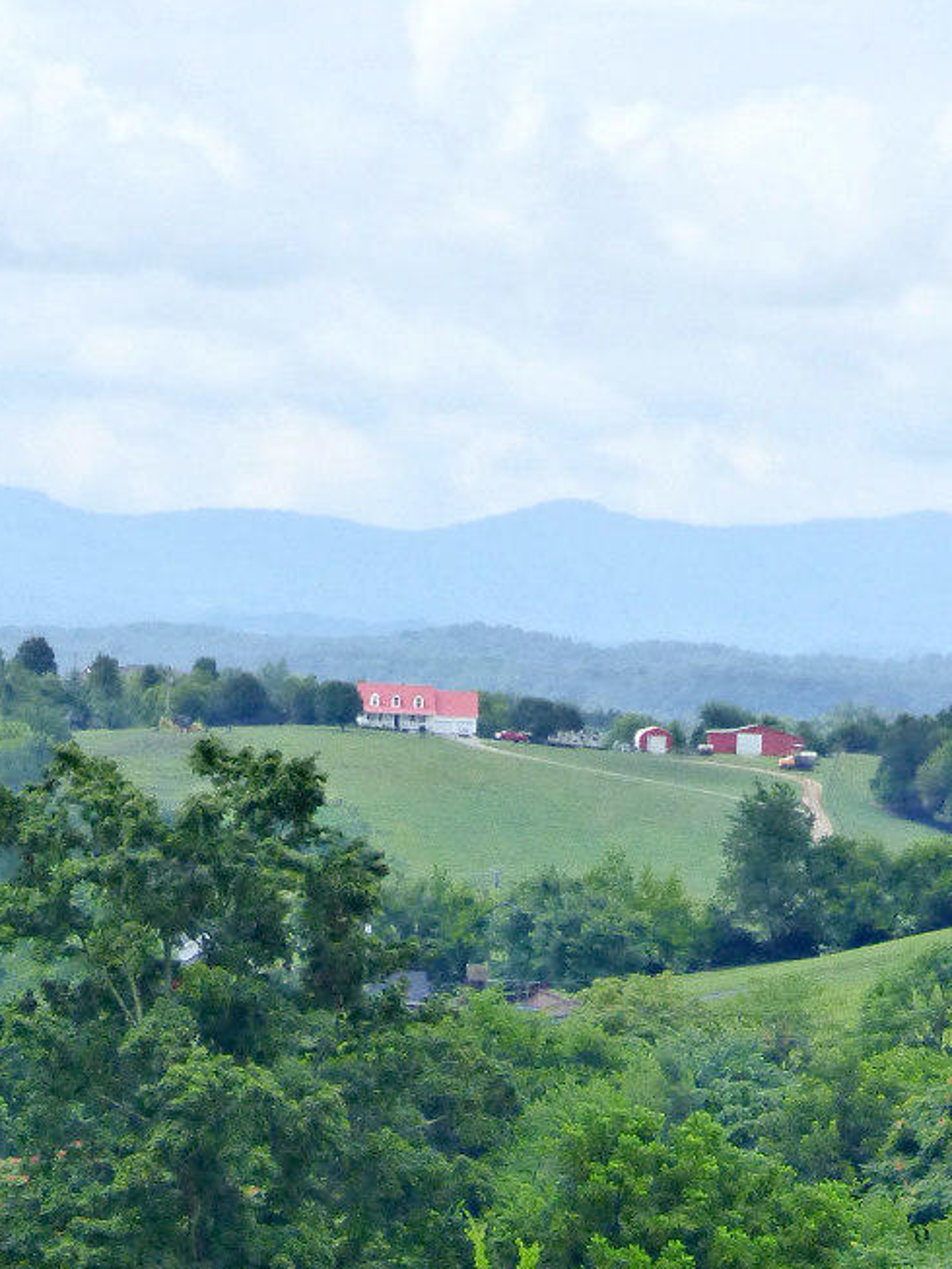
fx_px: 7955
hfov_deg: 6.8
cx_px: 579
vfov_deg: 9.0
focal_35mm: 217
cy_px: 1387
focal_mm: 13.94
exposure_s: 1/800
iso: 200
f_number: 4.5
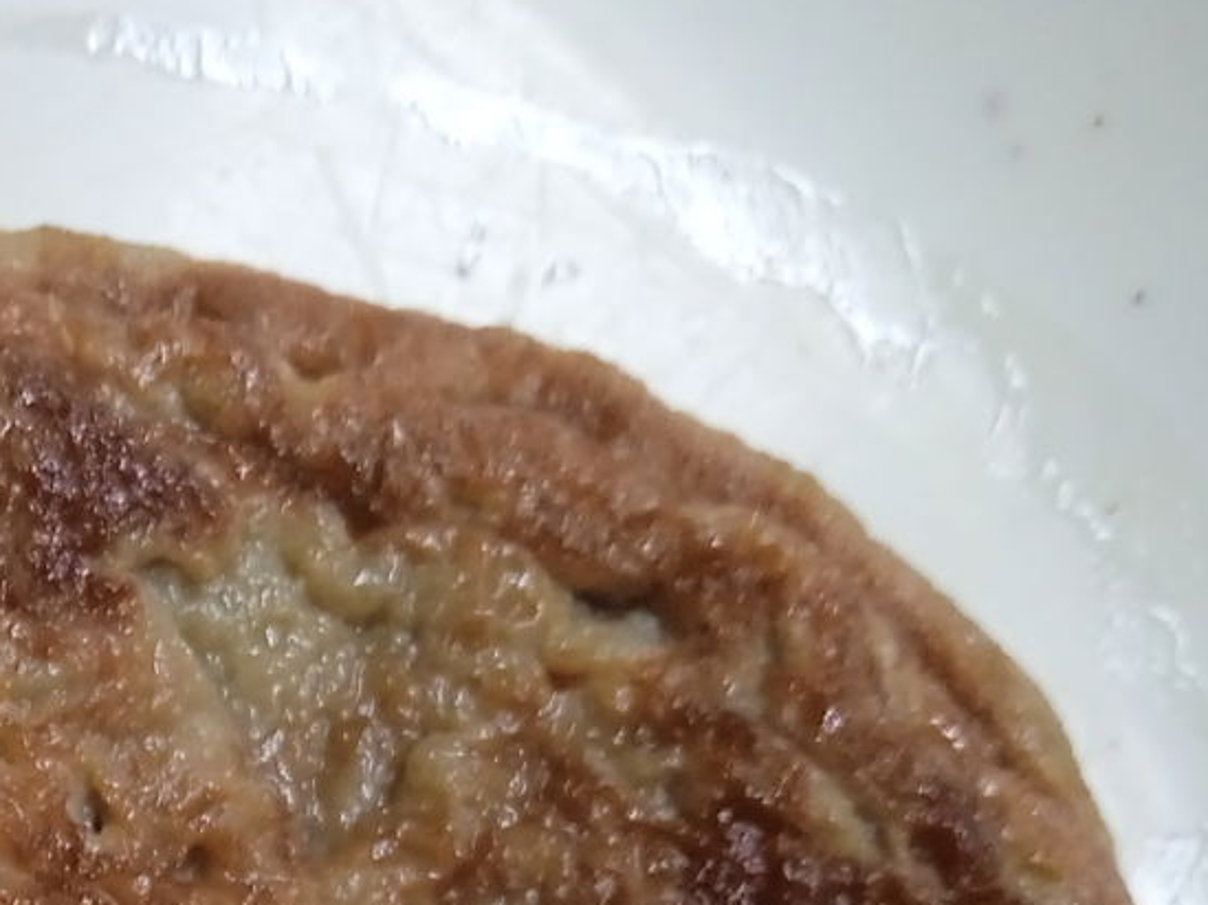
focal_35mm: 98
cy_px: 1519
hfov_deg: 18.0
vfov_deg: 13.8
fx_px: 3418
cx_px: -585
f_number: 2.2
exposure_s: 1/33.3
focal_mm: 3.43
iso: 159
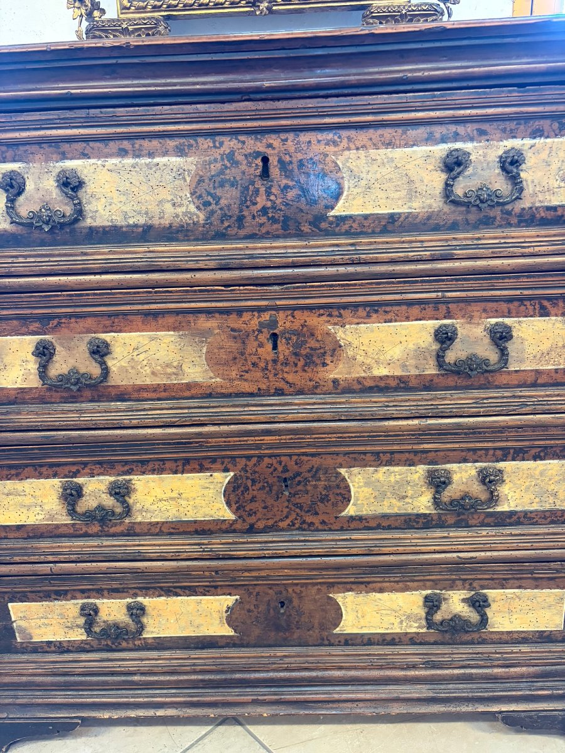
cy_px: 376
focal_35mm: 26
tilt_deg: -17.2
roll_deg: +3.1
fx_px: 566
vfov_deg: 67.3
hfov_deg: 53.1
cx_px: 282
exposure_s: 1/50
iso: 320
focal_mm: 5.96
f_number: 1.6
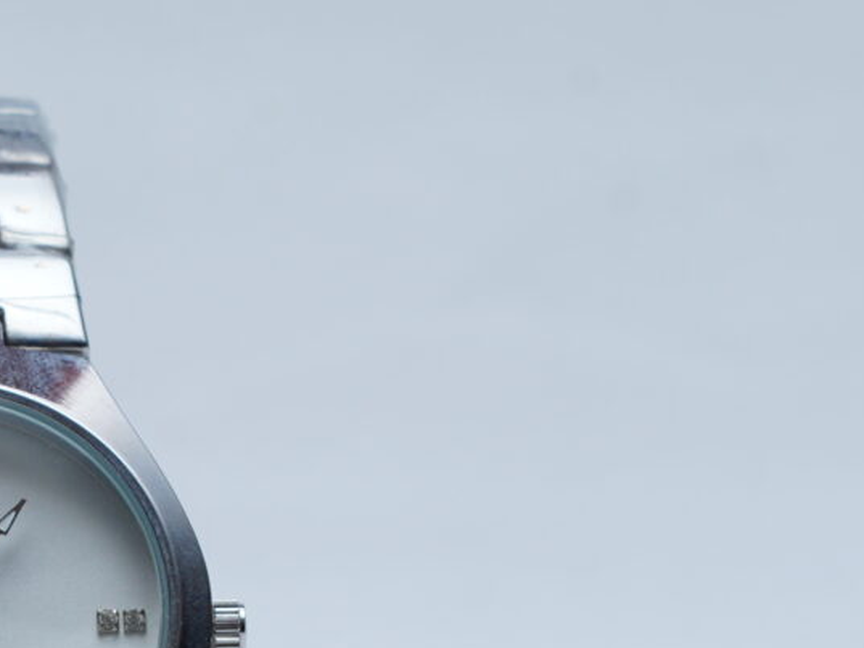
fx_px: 5717
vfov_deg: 6.5
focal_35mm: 229
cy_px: 523
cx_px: 39
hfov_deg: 8.6
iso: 125
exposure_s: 1/160
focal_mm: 50
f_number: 9
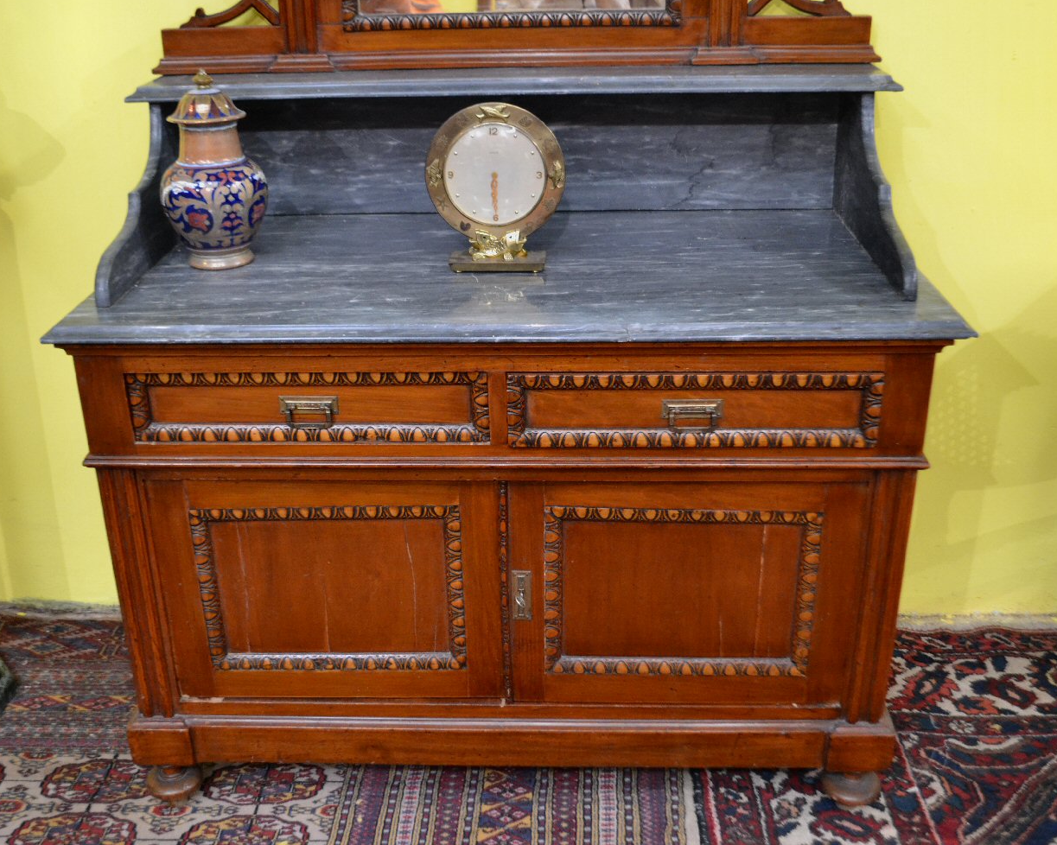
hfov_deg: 47.9
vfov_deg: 39.1
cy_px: 421
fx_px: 1189
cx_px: 484
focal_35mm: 38
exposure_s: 1/60
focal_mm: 22
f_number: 3.8
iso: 2200
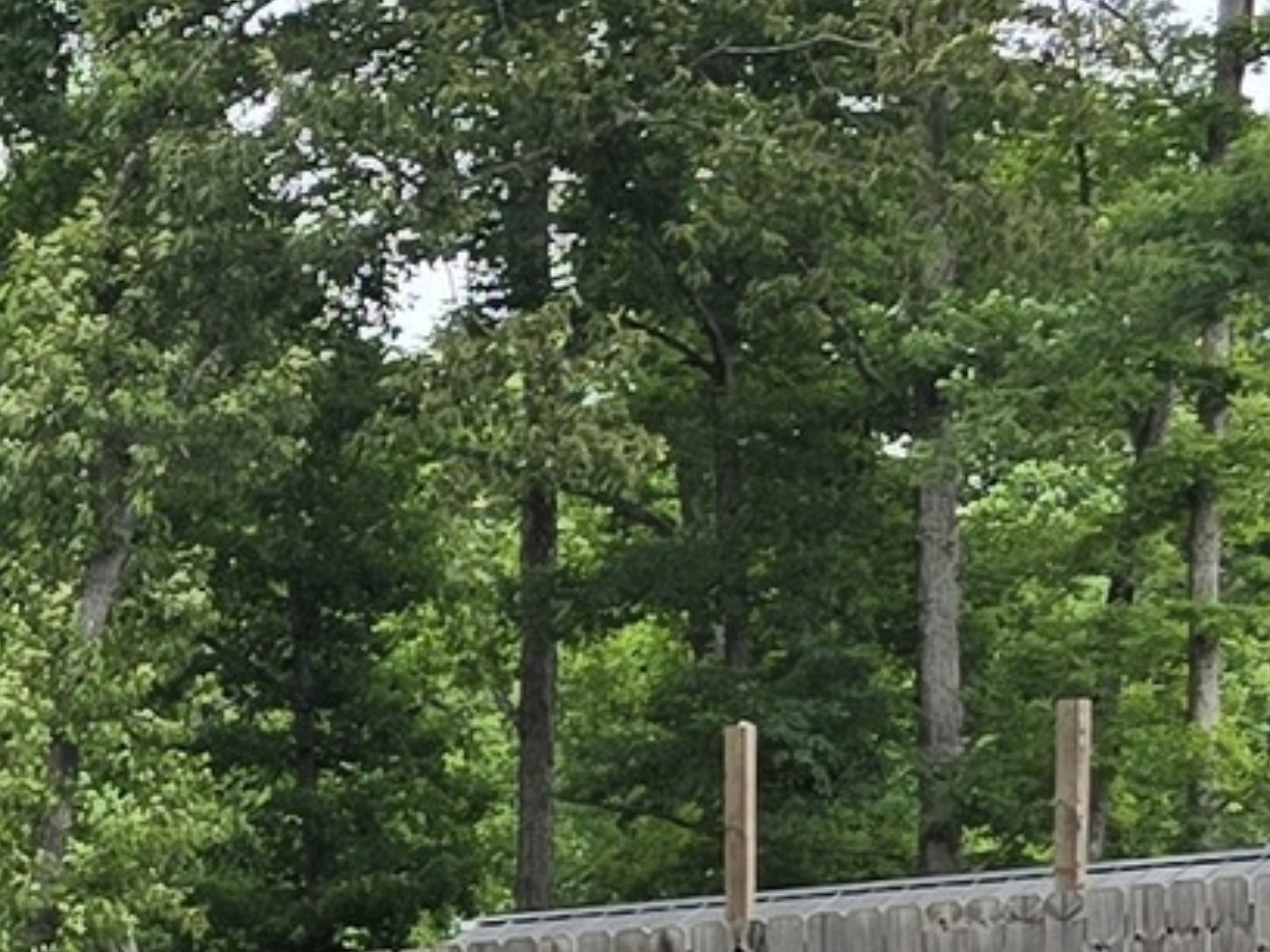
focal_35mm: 173
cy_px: 1963
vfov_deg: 8.1
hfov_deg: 9.6
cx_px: -2132
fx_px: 6347
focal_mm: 6.3
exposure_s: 1/180
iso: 12
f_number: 1.7
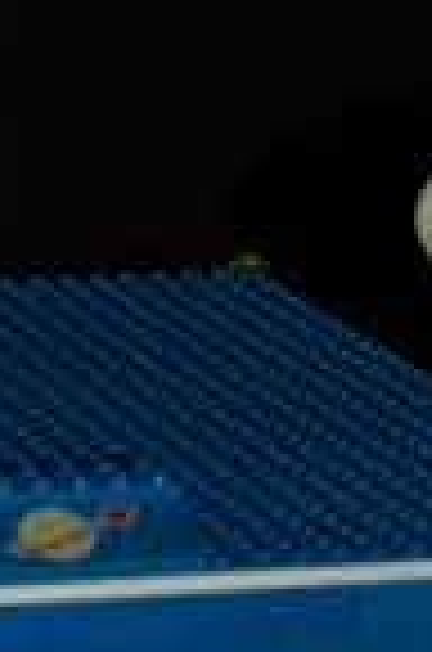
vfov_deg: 8.0
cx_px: -153
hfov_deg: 5.3
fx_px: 4644
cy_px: -135
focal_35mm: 257
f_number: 4
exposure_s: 1/60
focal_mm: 31
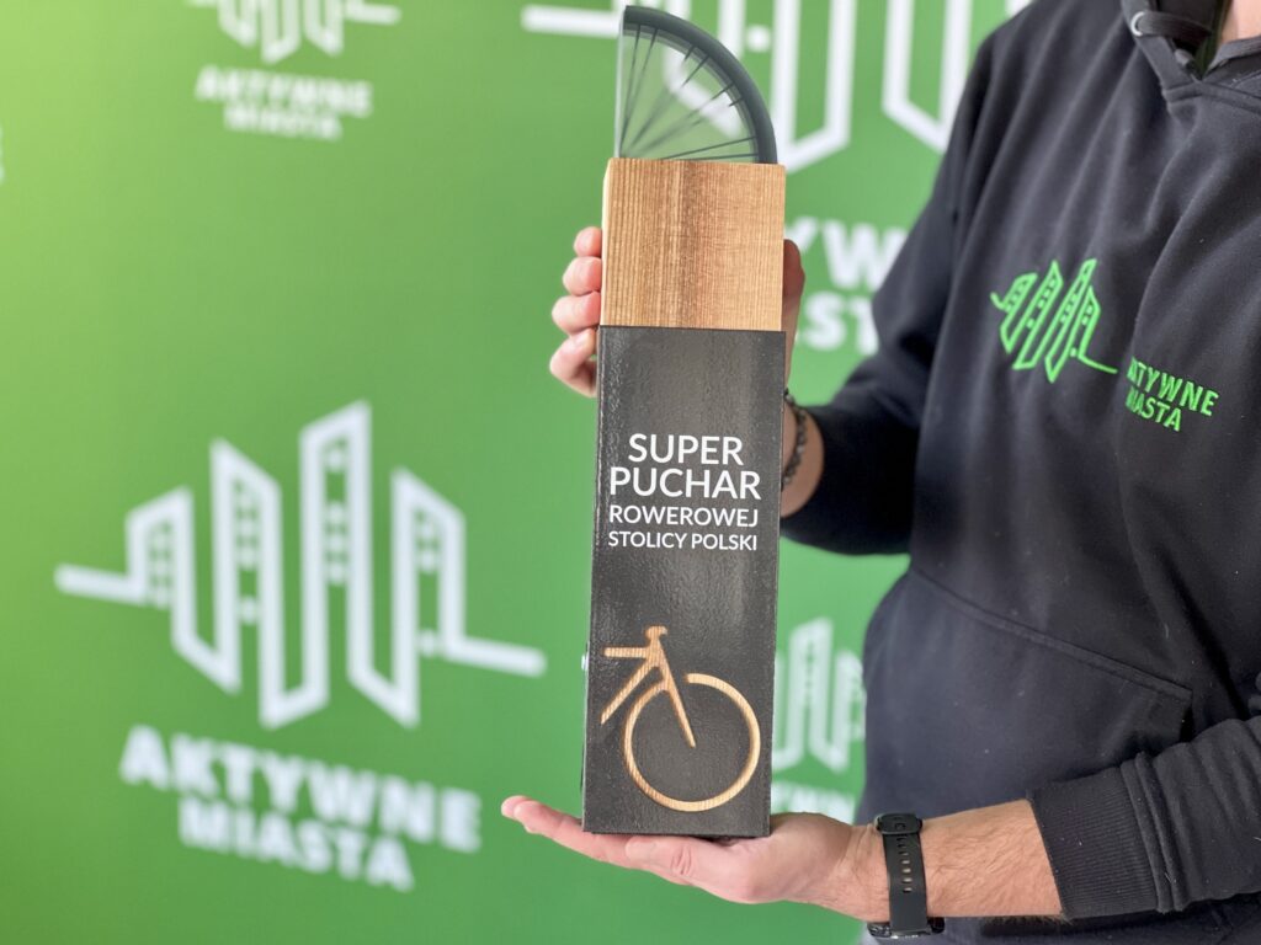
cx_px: 630
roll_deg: -1.9
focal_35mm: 77
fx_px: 2805
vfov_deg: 19.1
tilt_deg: -15.4
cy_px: 472
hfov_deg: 25.3
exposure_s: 1/40
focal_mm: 9
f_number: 2.8
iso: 250
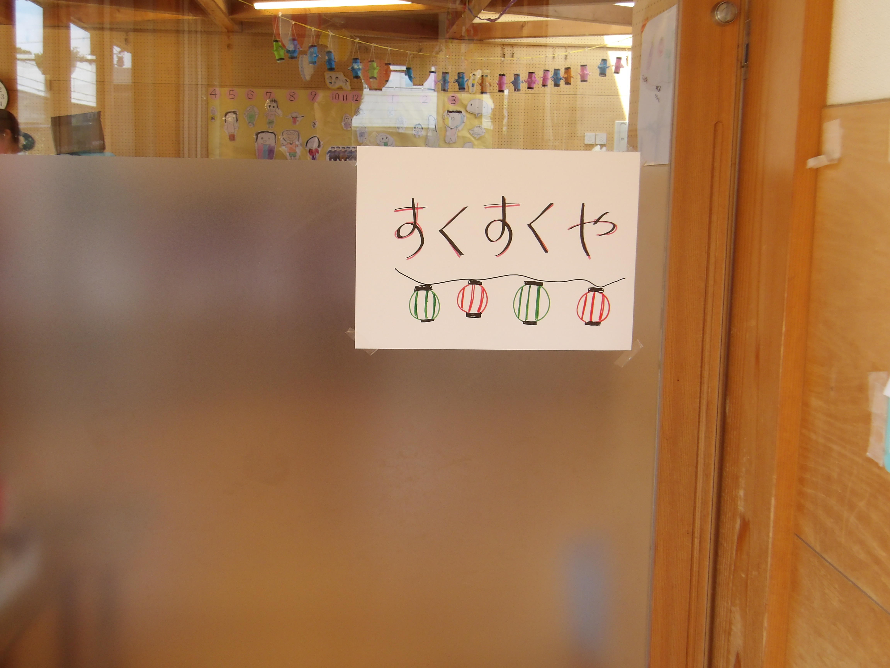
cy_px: 334
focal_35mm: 42
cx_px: 445
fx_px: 1080
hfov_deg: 44.8
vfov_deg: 34.3
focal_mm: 7.6
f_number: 3.7
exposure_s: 1/60
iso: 155
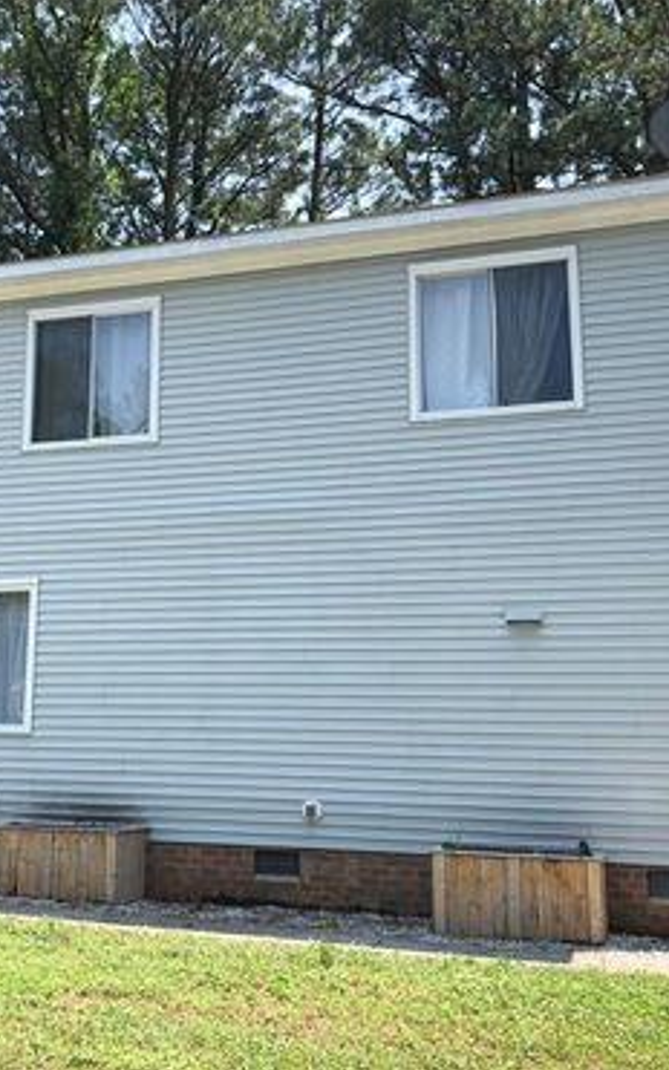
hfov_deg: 31.6
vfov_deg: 49.3
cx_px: 193
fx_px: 1166
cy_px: 532
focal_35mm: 40
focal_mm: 4
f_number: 1.8
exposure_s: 1/889
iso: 20
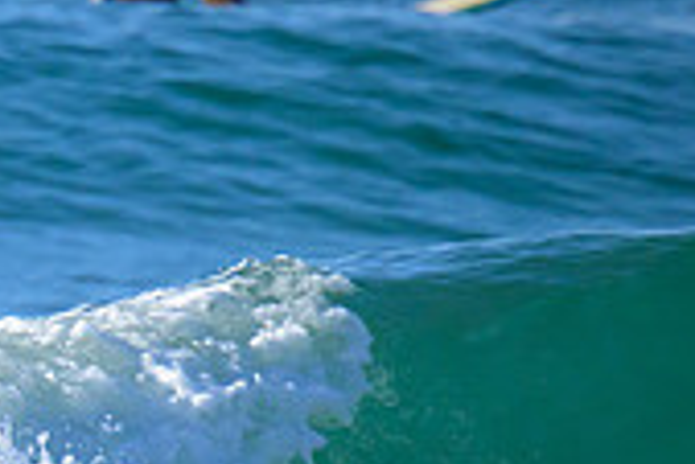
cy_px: 347
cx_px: -465
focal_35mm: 2744
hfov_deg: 0.8
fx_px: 53019
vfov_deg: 0.5
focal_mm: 800
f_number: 11
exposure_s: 1/2500
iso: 2200
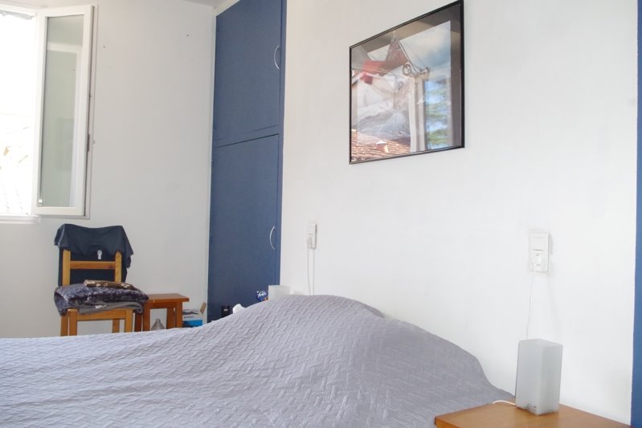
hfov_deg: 55.8
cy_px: 214
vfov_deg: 38.9
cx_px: 321
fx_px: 606
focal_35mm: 34
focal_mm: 23.13
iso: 3200
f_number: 7.1
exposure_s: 1/180
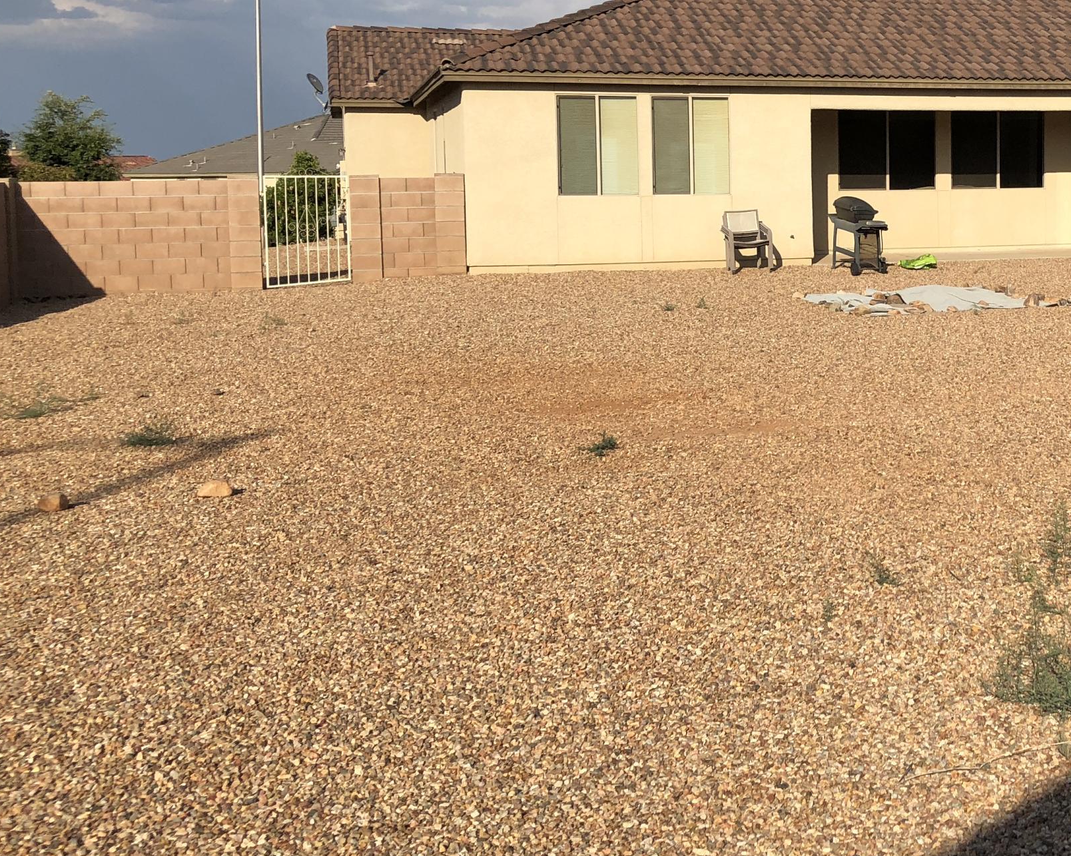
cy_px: 322
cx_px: 916
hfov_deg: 35.0
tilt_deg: -7.6
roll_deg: -0.9
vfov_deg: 29.6
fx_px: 1616
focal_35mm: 51
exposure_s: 1/3003
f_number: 1.8
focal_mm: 3.99
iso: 20
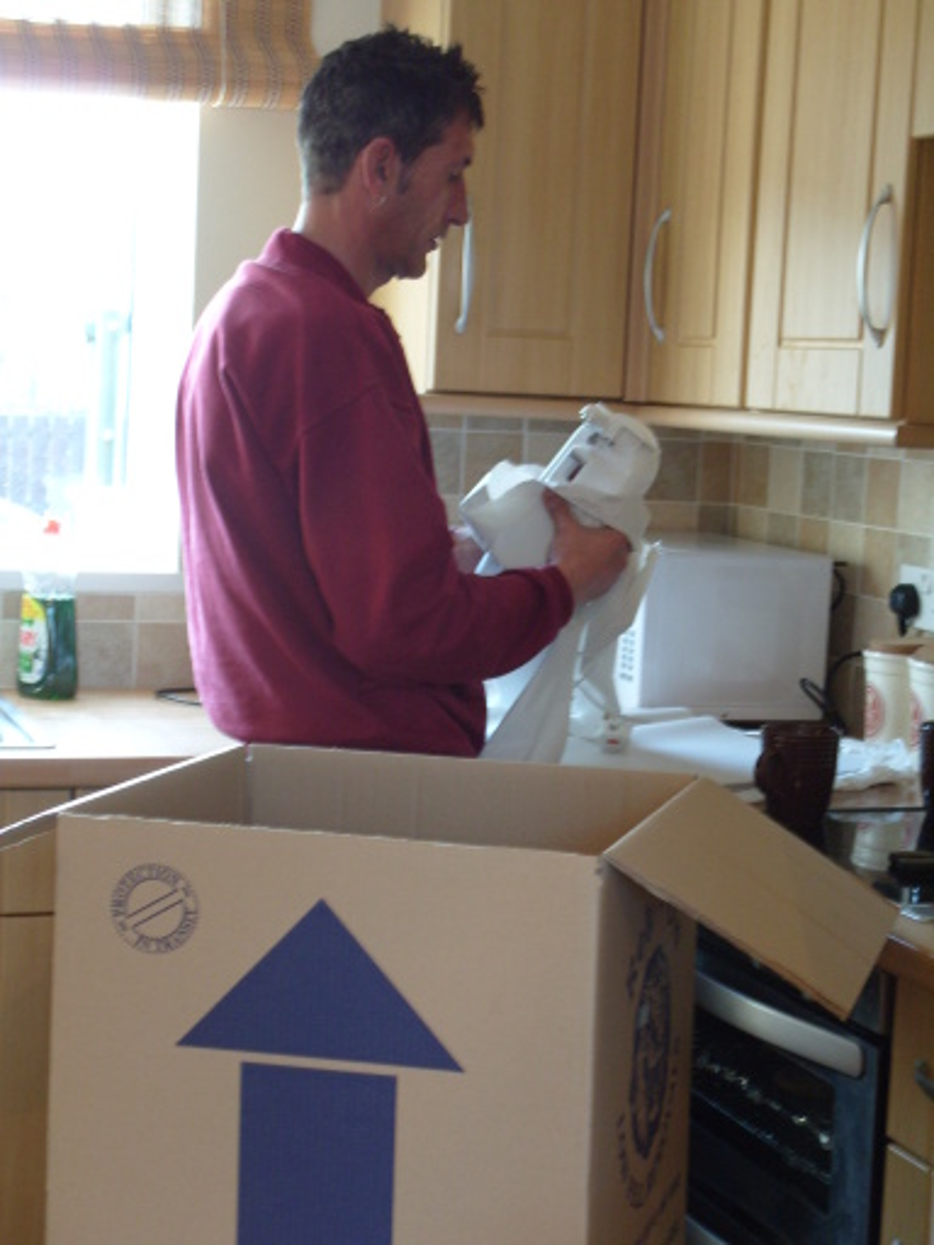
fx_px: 2518
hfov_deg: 21.0
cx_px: 467
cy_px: 622
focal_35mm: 70
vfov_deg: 27.8
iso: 200
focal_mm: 15.5
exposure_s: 1/8
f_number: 3.3
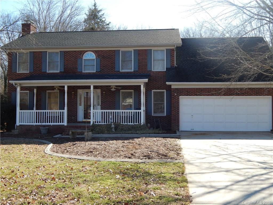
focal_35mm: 38
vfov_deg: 37.7
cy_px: 102
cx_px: 136
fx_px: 300
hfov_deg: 49.0
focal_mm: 6.8
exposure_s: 1/640
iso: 125
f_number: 3.4
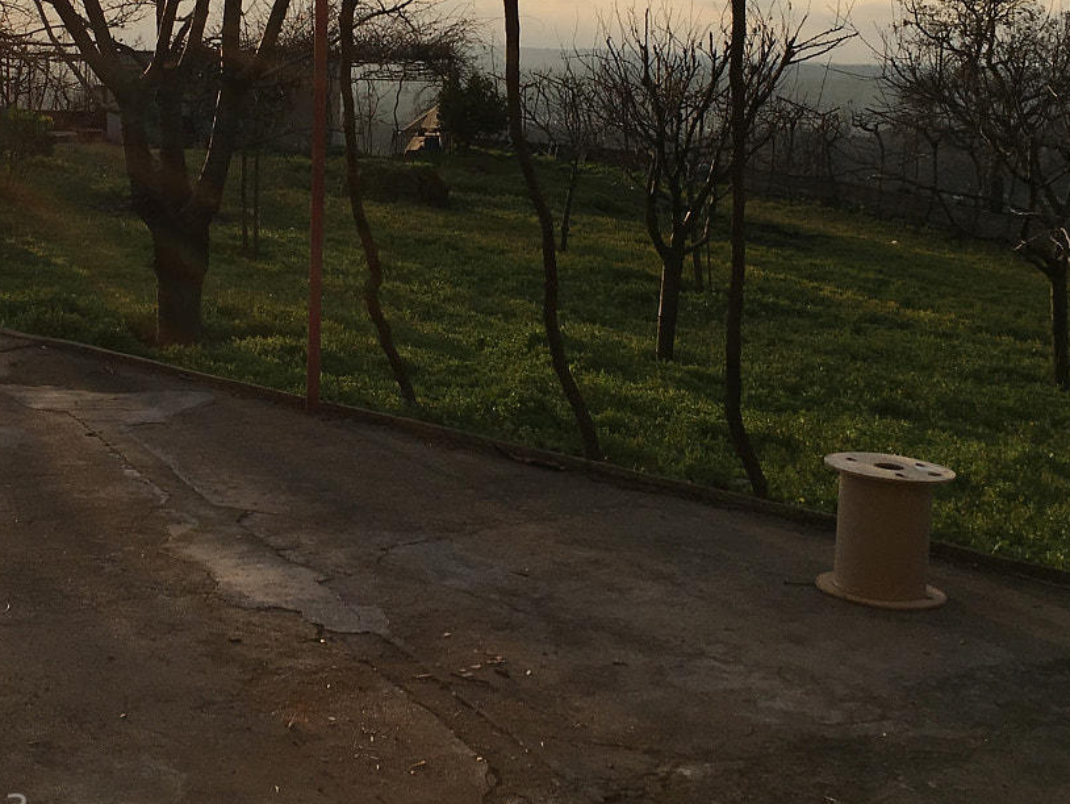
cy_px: 122
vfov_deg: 25.1
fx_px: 1762
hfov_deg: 33.6
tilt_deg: -1.5
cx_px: 392
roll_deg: -1.5
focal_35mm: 57
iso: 25
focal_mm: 4.15
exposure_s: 1/1479
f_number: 2.2
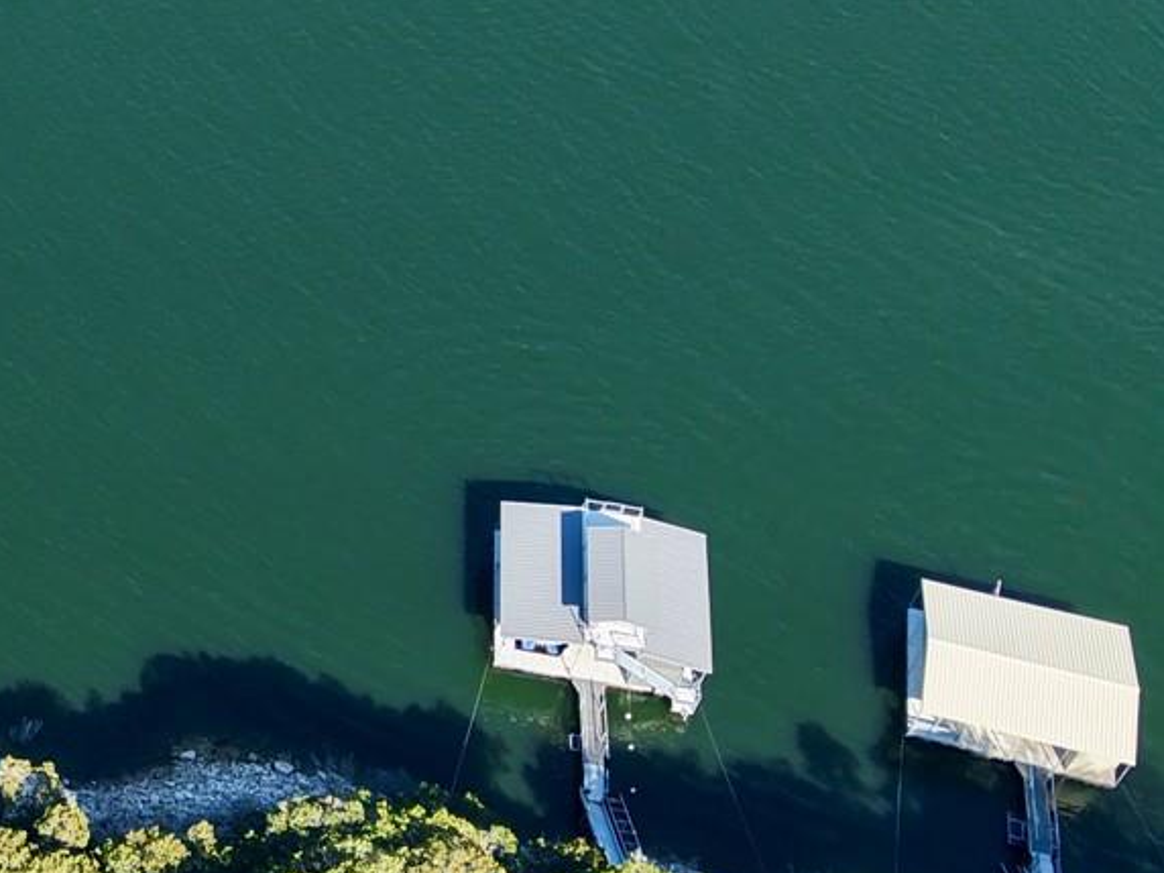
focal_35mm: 86
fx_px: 2892
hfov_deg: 20.7
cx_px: -346
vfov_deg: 17.1
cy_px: 212
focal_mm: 8.67
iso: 100
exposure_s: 1/1000
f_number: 1.8
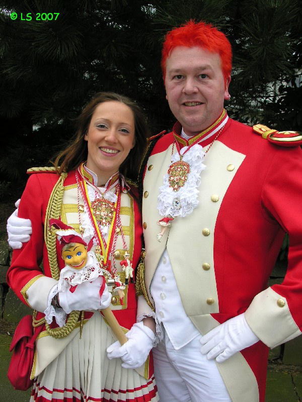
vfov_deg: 52.6
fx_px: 407
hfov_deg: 40.7
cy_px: 201
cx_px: 151
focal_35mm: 35
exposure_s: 1/87.1
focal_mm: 8.9
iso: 50
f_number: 4.5
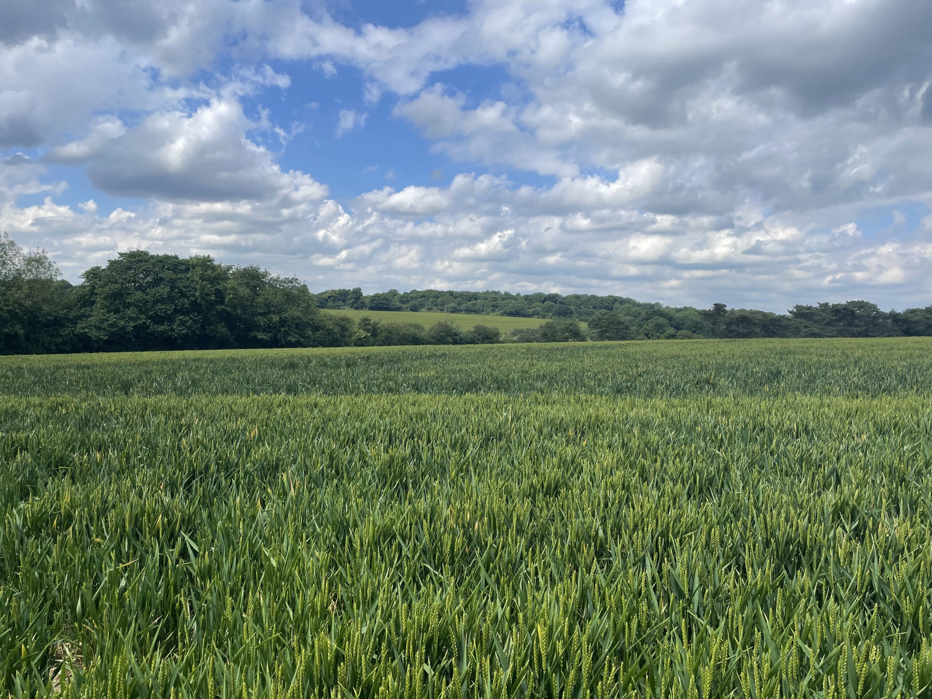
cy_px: 350
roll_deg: -2.1
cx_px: 466
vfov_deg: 53.1
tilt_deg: -1.1
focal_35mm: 26
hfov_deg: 67.3
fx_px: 700
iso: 32
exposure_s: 1/3509
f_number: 1.6
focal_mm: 4.2
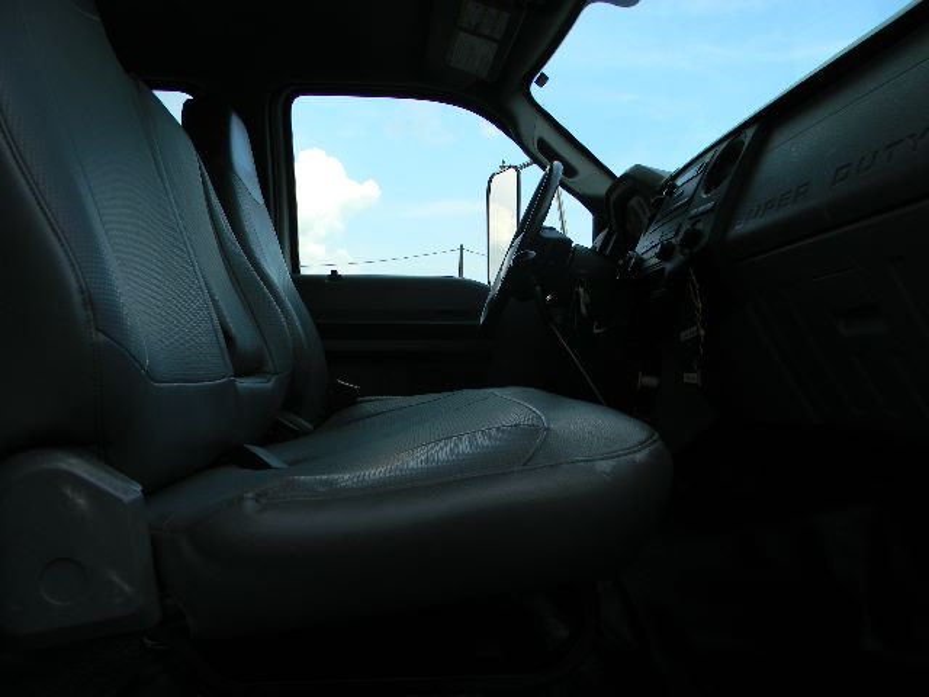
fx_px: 751
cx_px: 464
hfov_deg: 63.4
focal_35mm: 28
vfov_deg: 49.7
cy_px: 348
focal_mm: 5
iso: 80
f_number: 3.5
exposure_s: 1/317
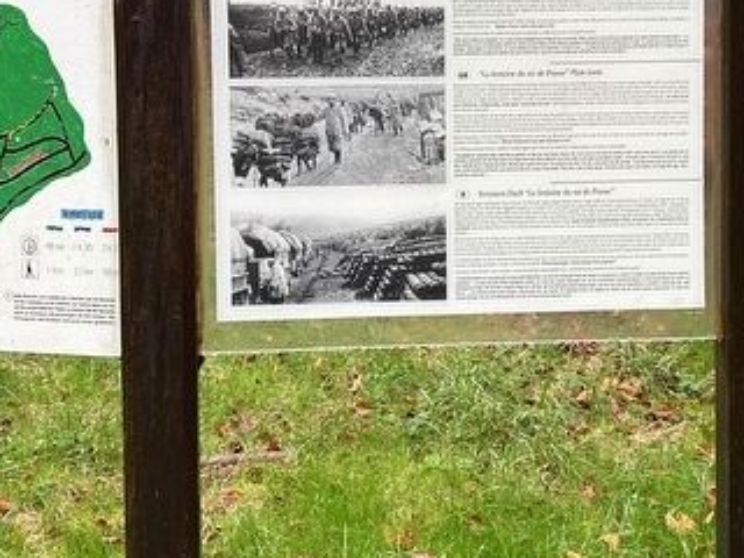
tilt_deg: -0.6
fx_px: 1397
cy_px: 126
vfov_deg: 22.3
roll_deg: +1.6
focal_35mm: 65
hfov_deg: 29.8
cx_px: 428
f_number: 1.5
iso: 100
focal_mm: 5.7
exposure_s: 1/121
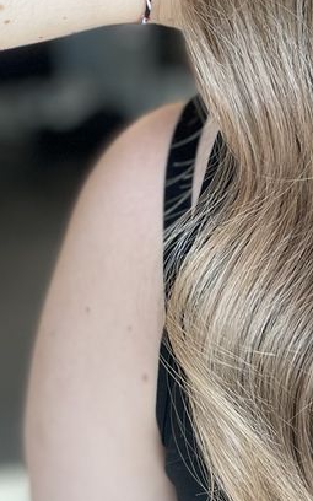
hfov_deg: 13.4
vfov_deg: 22.3
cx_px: 514
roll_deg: -3.7
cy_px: 18
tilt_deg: -9.1
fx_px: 1228
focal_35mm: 90
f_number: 1.6
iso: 50
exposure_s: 1/121
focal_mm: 5.1
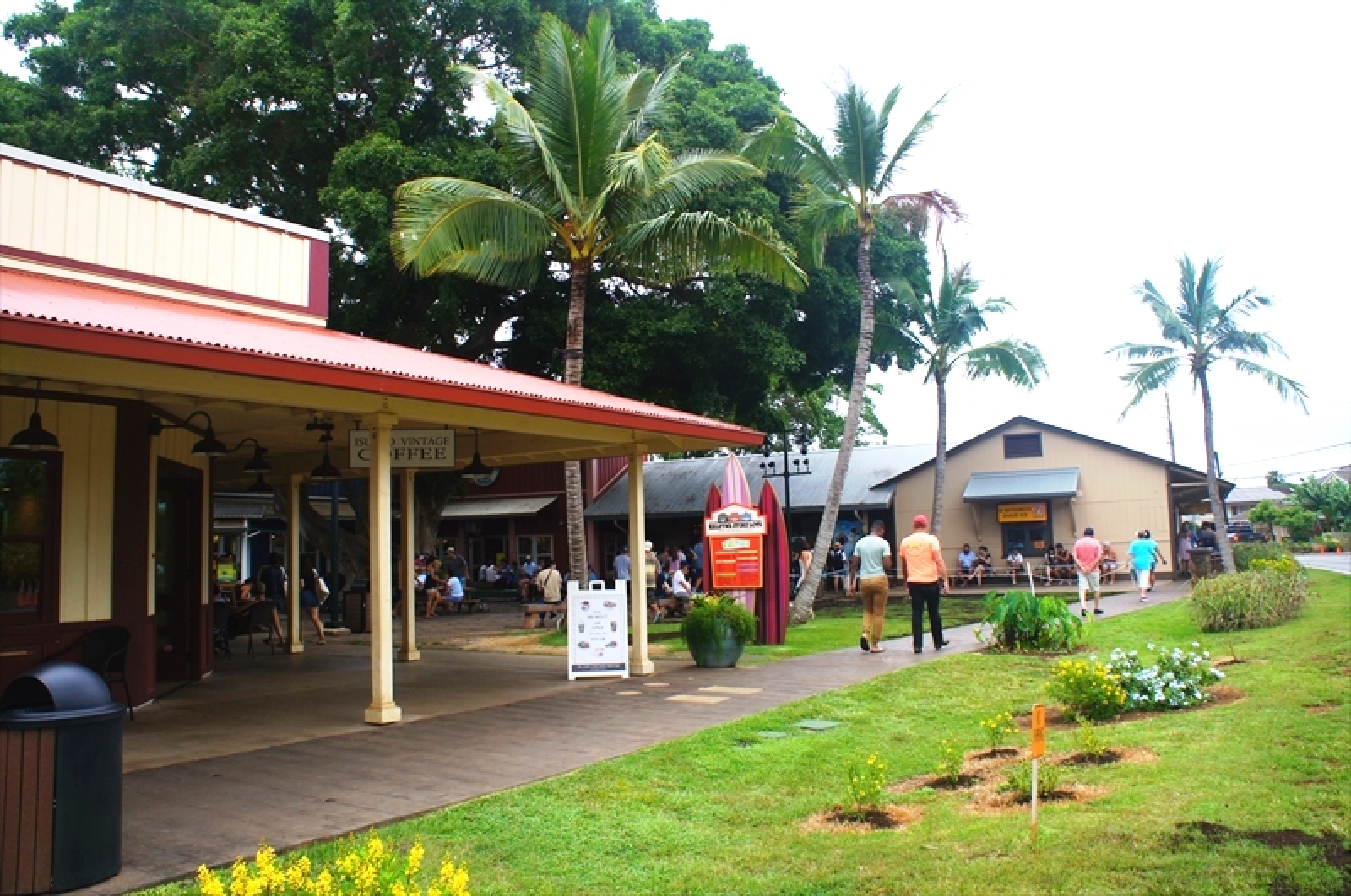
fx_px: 1012
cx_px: 676
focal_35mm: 27
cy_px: 448
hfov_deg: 67.5
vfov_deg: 47.8
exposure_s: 1/100
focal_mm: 18
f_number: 9
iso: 200
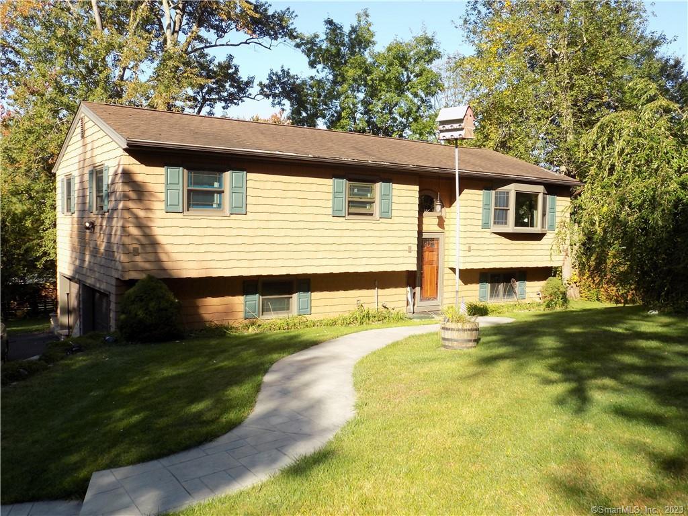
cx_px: 344
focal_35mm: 30
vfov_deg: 46.8
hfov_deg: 60.0
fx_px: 596
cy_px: 258
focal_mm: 5.3
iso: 80
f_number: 3.3
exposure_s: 1/320
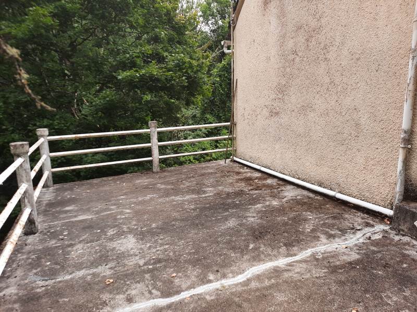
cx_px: 208
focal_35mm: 25
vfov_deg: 54.9
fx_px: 301
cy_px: 156
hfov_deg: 69.4
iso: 32
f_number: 2
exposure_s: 1/117
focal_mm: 4.6
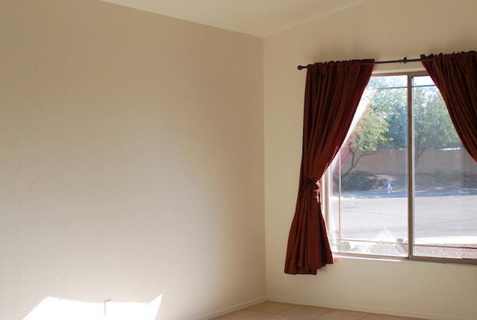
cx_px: 309
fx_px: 650
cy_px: 175
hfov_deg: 39.9
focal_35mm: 49
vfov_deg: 27.6
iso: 160
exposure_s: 1/125
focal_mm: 18
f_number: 5.6
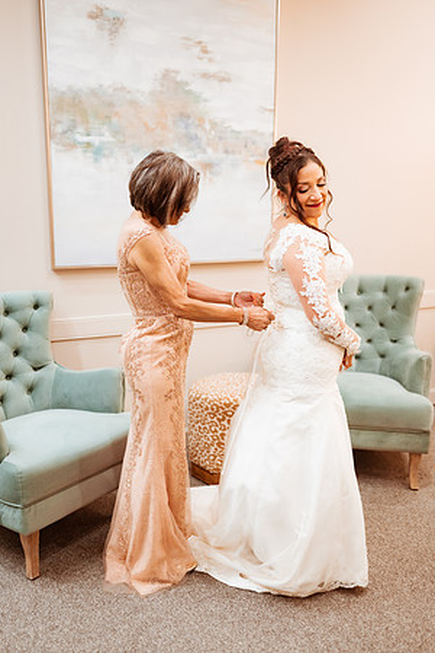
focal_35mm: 35
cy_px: 326
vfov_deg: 54.4
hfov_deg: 37.9
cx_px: 218
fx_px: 634
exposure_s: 1/500
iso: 1250
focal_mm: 35
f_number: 1.8
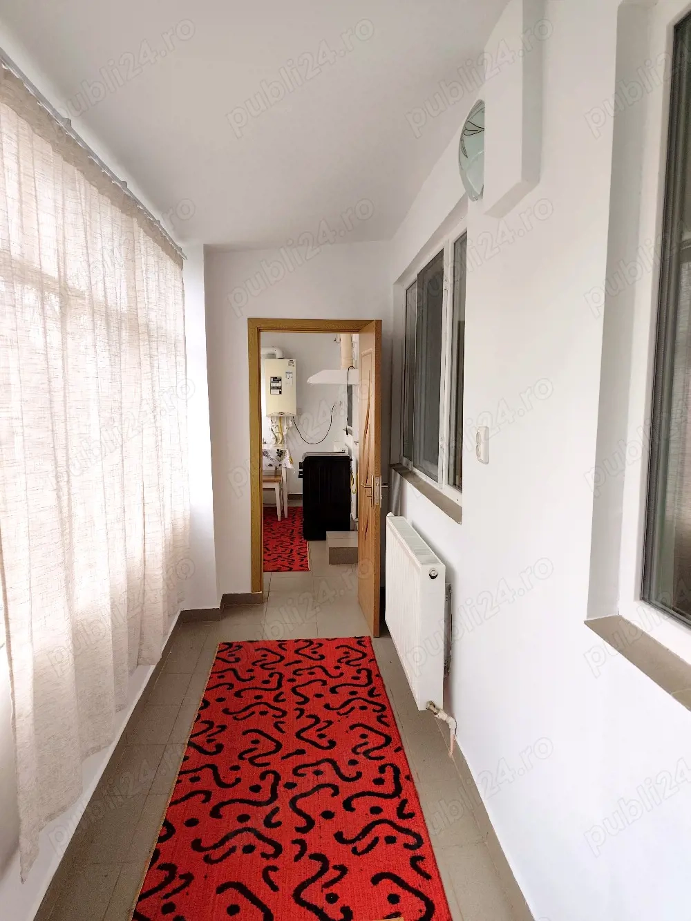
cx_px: 346
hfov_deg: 58.9
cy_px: 460
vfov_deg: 73.9
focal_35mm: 23
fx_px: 612
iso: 640
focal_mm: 6.19
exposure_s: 1/50
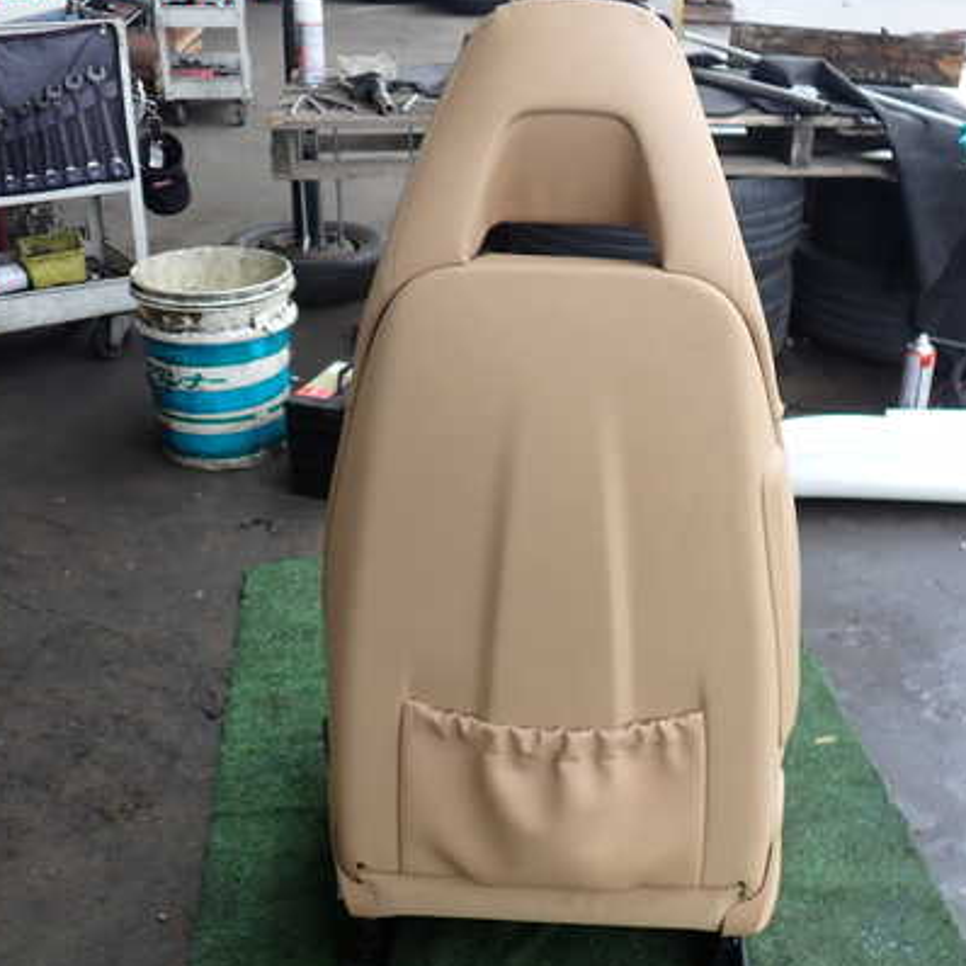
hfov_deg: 41.8
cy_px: 495
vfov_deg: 41.9
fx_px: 1263
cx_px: 541
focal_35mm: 40
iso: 100
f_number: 2.3
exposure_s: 1/125
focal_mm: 5.4
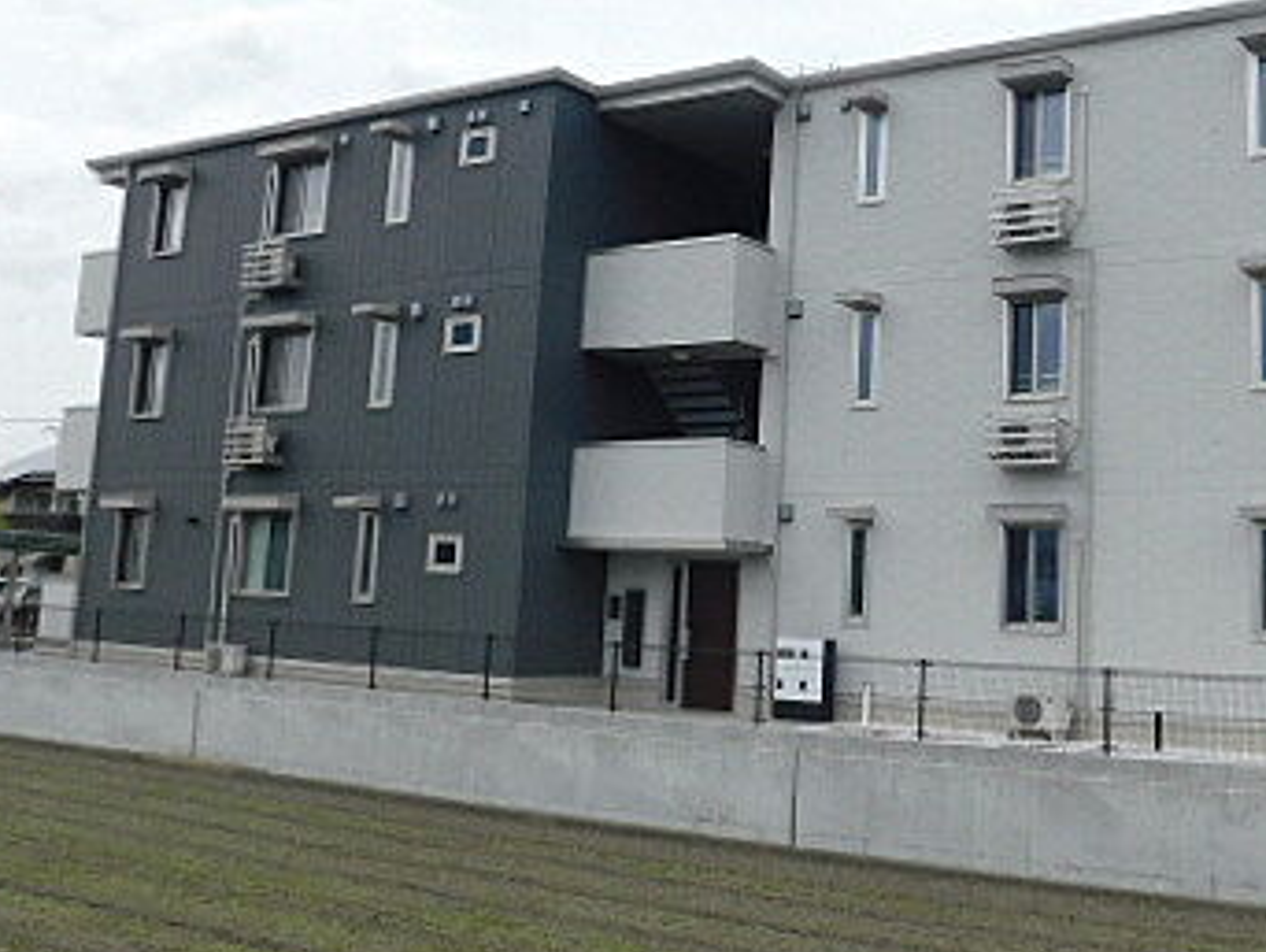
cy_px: 352
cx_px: 840
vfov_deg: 33.5
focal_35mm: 43
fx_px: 1574
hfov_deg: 43.2
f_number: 6
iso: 125
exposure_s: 1/500
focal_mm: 4
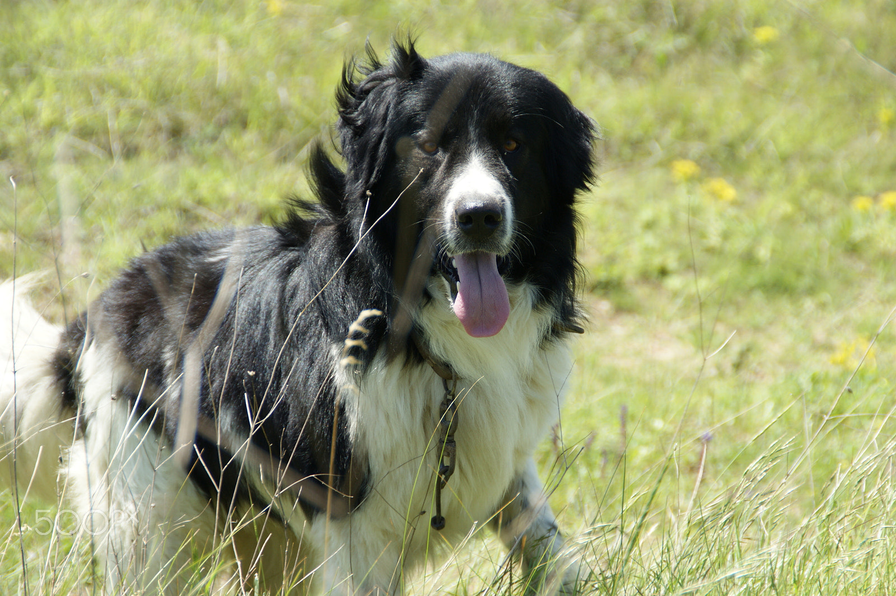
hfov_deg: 10.6
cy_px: 298
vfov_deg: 7.0
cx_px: 448
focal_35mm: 195
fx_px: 4851
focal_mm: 130
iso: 125
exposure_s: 1/200
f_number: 6.3
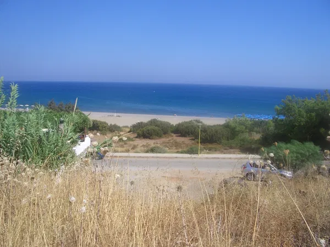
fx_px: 334
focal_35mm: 35
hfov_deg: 52.6
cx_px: 165
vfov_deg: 40.7
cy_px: 124
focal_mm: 5.8
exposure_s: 1/640
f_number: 4.3
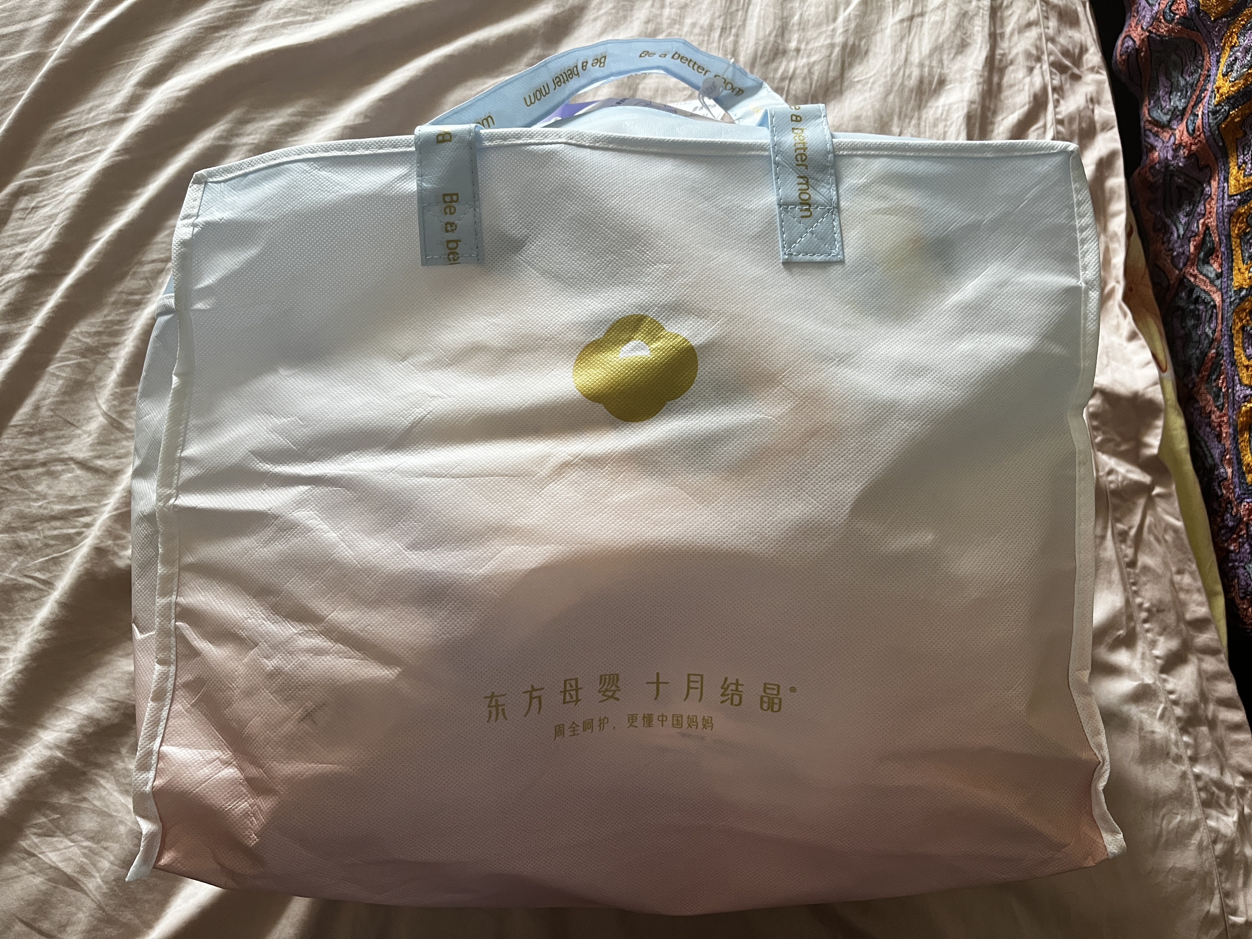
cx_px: 626
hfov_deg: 67.3
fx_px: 940
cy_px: 470
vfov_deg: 53.1
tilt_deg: -75.3
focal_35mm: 26
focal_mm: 5.1
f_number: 1.6
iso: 160
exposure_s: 1/60
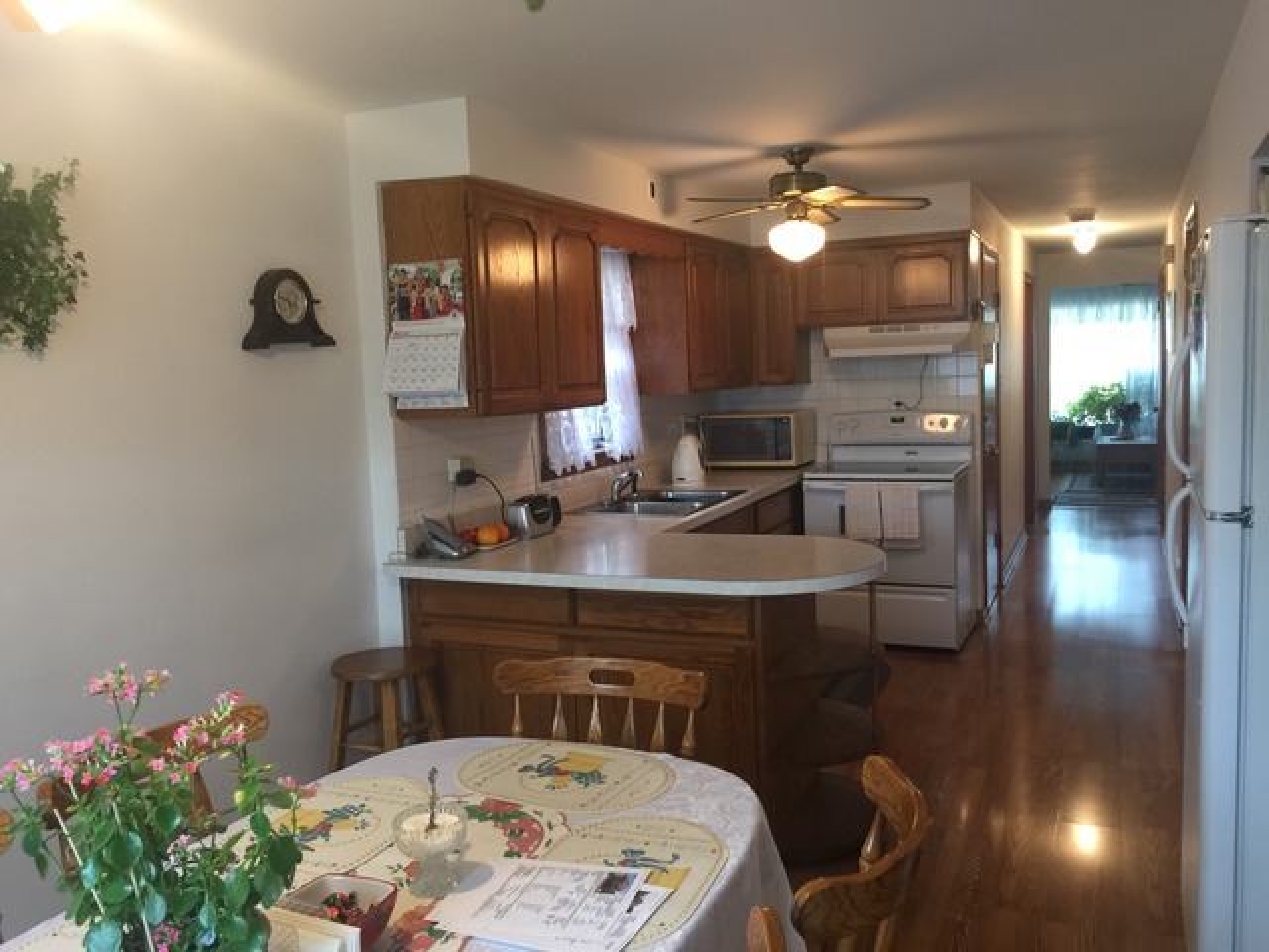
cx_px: 634
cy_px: 476
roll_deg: +2.0
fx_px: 1063
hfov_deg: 61.7
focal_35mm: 29
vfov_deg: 48.2
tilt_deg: -6.6
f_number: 2.2
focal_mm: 4.15
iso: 80
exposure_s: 1/15
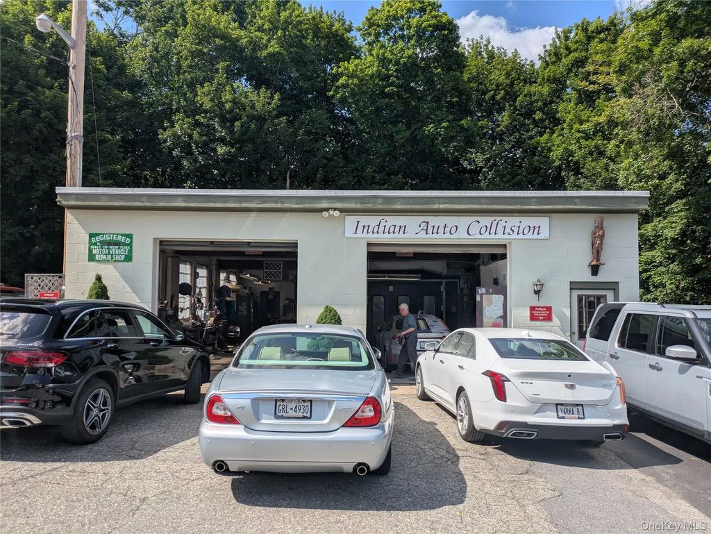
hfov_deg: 69.4
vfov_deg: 54.9
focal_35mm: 25
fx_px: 514
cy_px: 267
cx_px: 356
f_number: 1.89
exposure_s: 1/3378
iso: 48
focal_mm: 5.43
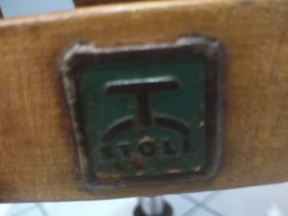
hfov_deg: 67.3
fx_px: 216
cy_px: 108
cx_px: 144
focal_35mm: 26
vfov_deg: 53.1
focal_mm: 3.54
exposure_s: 1/14.3
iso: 1757
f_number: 2
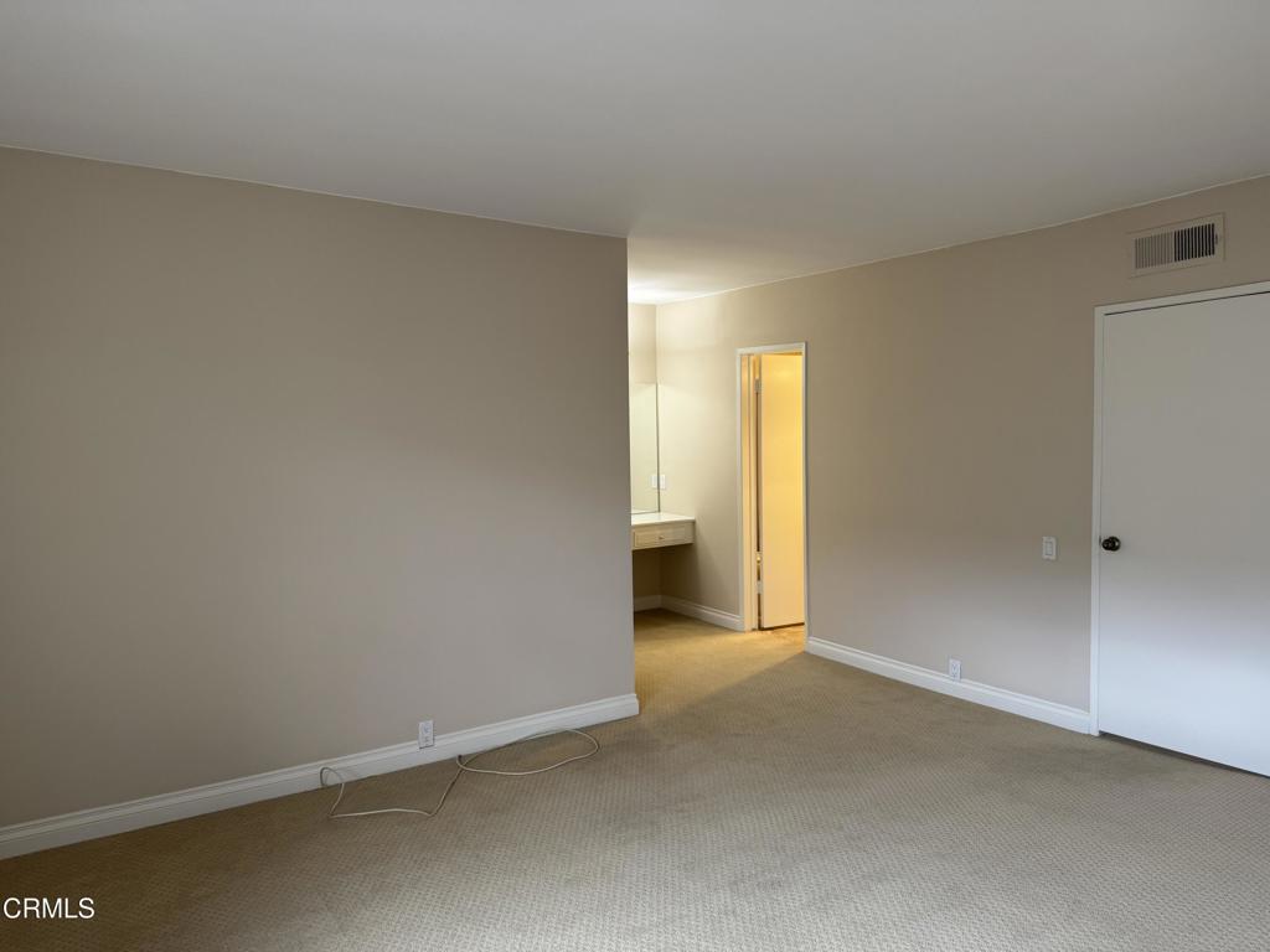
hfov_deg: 71.6
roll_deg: +0.7
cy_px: 476
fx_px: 881
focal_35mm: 24
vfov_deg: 56.8
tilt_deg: -3.9
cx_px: 635
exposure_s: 1/60
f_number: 1.78
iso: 100
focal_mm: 6.76
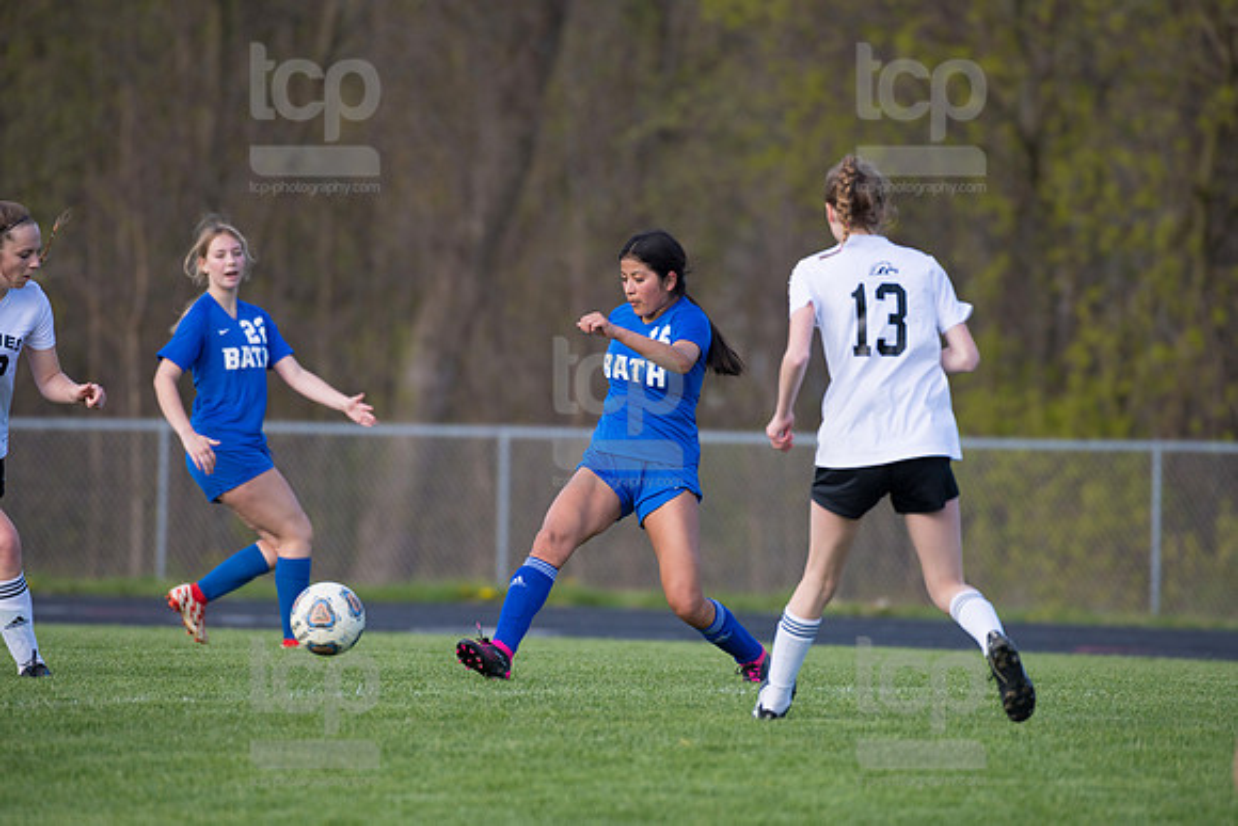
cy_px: 413
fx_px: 14446
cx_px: 619
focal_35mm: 420
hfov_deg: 4.9
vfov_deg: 3.3
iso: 200
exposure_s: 1/1600
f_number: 5.6
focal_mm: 420
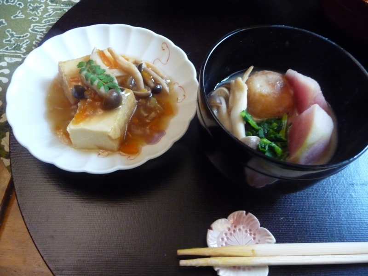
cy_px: 138
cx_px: 184
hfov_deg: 63.4
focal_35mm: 28
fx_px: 298
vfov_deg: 49.7
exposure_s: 1/15
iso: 800
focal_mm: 4.7
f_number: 3.3
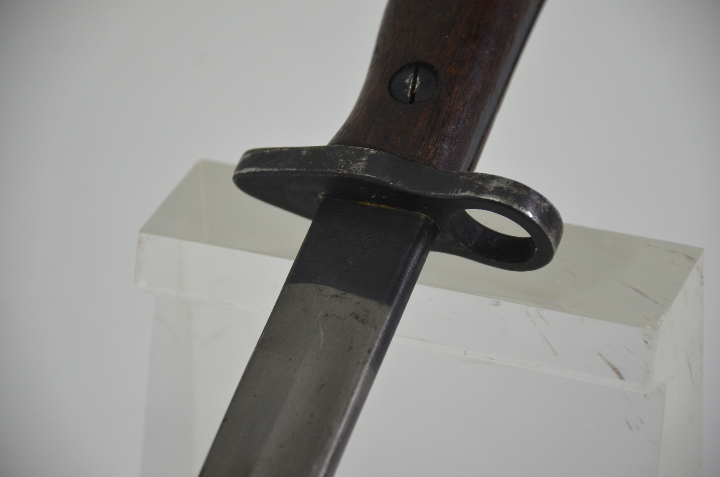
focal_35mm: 202
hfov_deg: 10.2
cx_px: 360
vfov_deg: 6.8
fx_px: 4042
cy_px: 238
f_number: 5.6
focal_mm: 135
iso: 640
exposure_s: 1/250
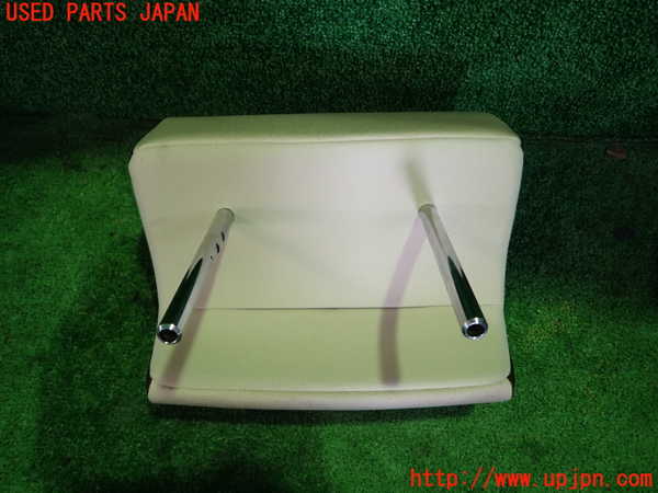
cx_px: 329
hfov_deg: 69.4
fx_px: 475
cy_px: 246
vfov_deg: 54.9
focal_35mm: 25
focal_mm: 4.5
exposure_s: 1/40
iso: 200
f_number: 2
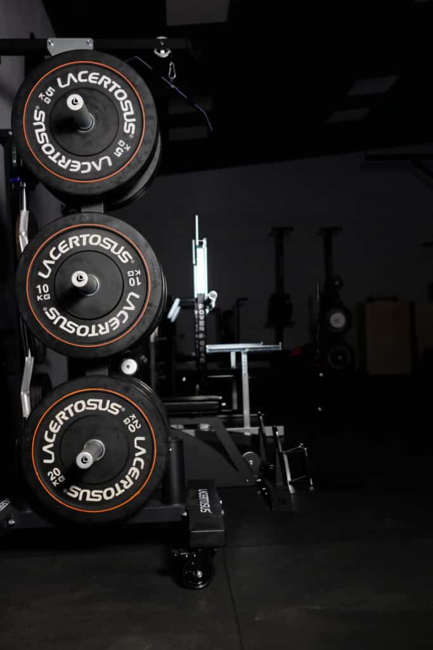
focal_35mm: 35
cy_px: 325
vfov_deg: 54.4
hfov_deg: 37.9
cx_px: 216
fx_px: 631
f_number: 2.2
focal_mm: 23
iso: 4000
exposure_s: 1/80
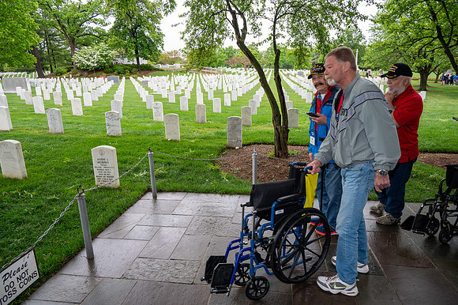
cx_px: 229
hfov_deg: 73.8
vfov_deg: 53.1
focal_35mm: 24
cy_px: 152
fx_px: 305
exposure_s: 1/100
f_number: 6.3
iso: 360
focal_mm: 24
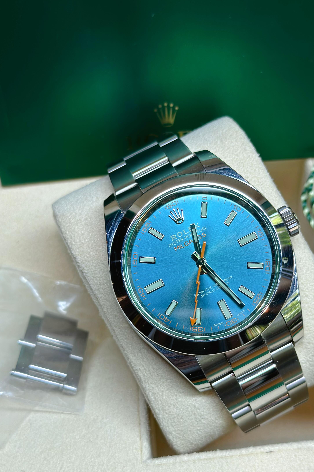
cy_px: 248
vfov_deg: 32.4
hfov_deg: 21.9
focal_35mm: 62
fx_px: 811
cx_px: 191
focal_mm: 6.86
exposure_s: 1/166
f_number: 1.78
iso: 50
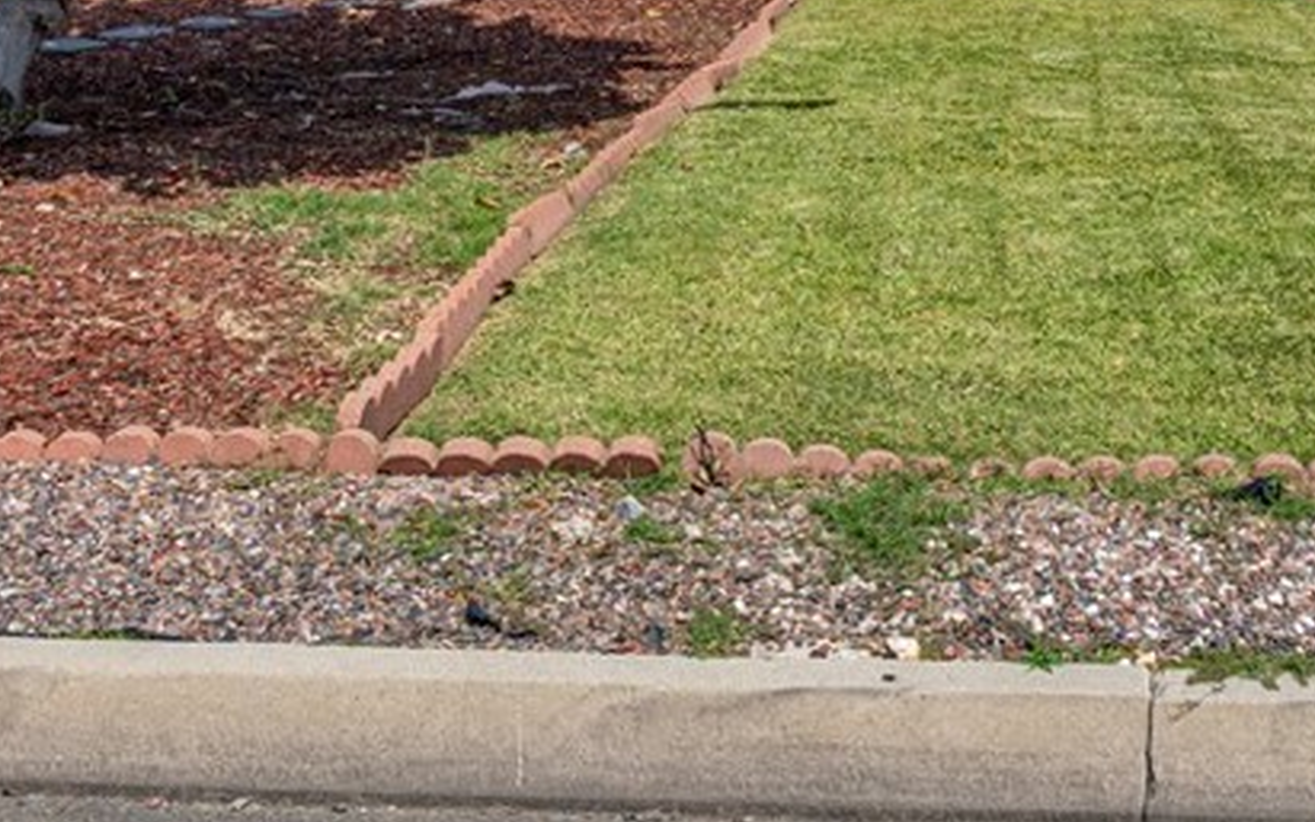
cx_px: 947
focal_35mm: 61
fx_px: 2186
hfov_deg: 33.0
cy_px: -126
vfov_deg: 20.1
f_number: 7.1
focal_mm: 16
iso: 160
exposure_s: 1/640
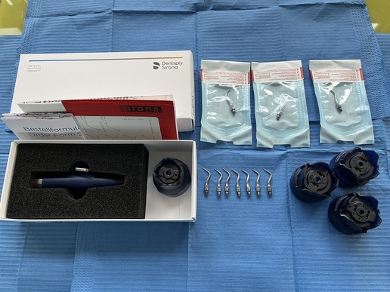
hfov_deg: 67.3
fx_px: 293
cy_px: 146
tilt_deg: -72.1
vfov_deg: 53.1
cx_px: 195
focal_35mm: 26
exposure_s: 1/90
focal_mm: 5.1
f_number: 1.6
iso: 125
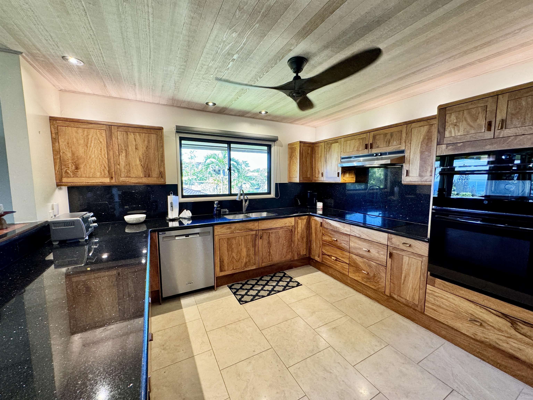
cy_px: 200
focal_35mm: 14
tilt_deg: -6.1
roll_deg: -0.2
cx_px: 266
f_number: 2.2
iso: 200
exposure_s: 1/60
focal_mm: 2.22
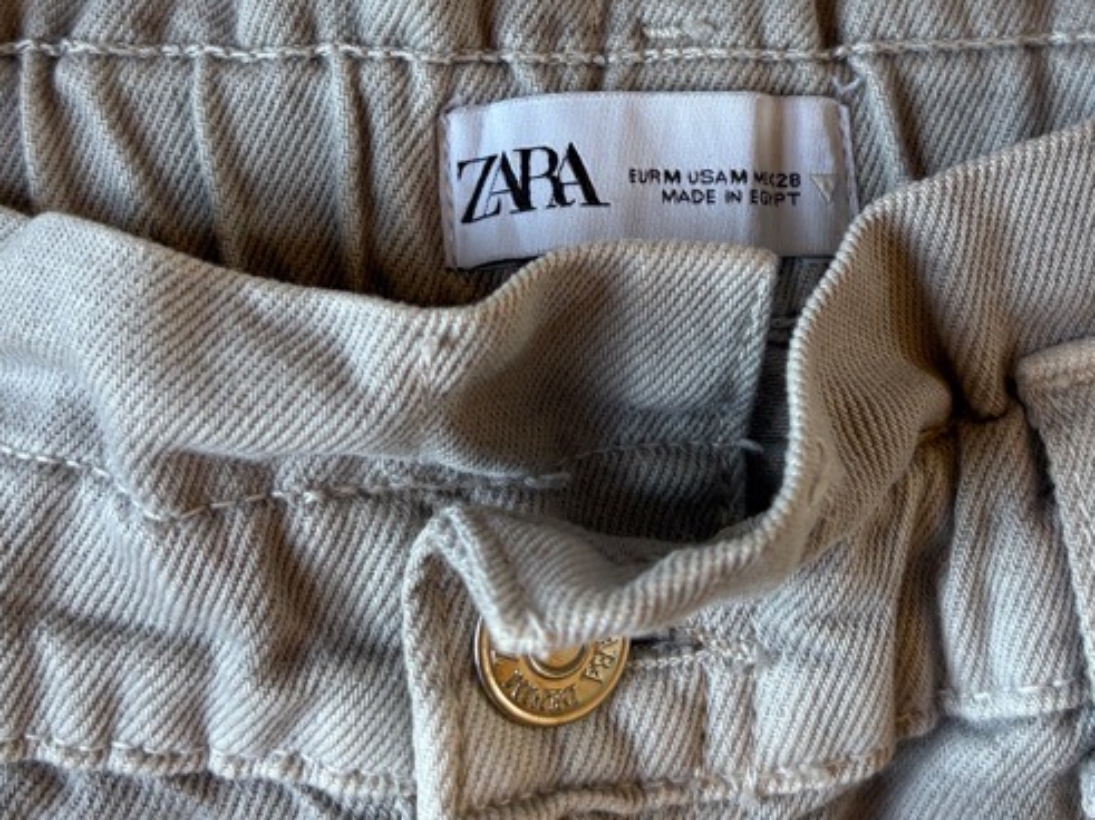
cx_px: 629
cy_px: 91
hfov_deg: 36.1
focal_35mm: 53
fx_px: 1676
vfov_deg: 26.6
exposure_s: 1/60
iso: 160
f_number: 1.6
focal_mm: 5.96
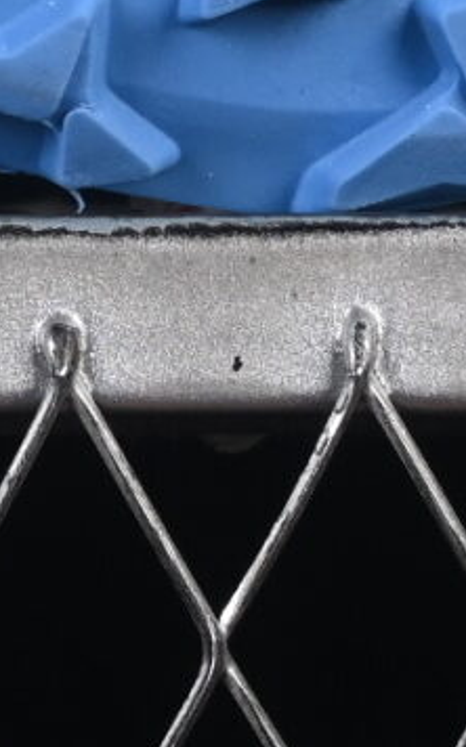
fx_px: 11194
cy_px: -912
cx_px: -961
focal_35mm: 550
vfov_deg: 3.8
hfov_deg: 2.4
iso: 160
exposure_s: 1/80
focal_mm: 50
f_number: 8
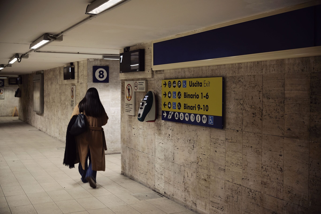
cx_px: 160
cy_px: 107
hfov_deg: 47.4
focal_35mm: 41
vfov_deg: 32.6
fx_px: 366
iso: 400
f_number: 4
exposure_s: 1/40
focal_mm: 27
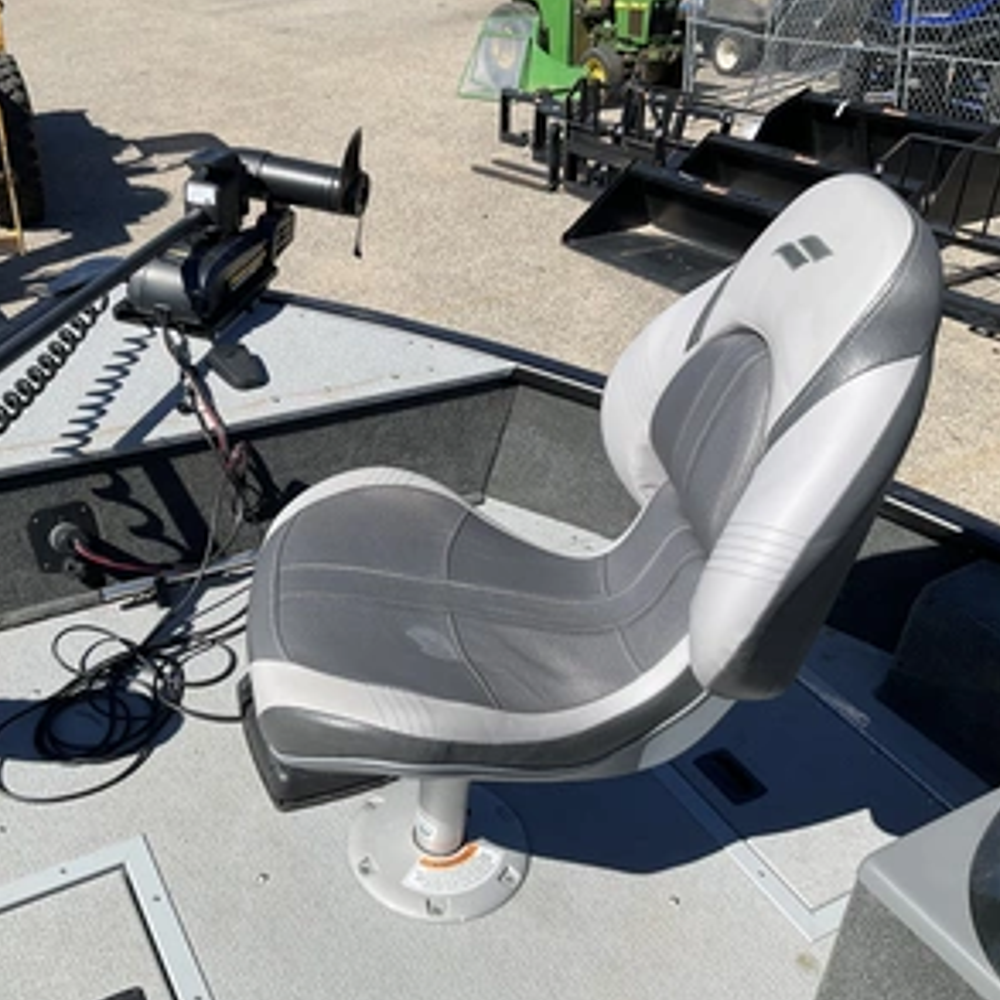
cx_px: 403
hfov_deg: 47.0
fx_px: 1144
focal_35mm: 35
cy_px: 502
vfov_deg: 47.2
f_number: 1.8
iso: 25
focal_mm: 3
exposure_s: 1/2141
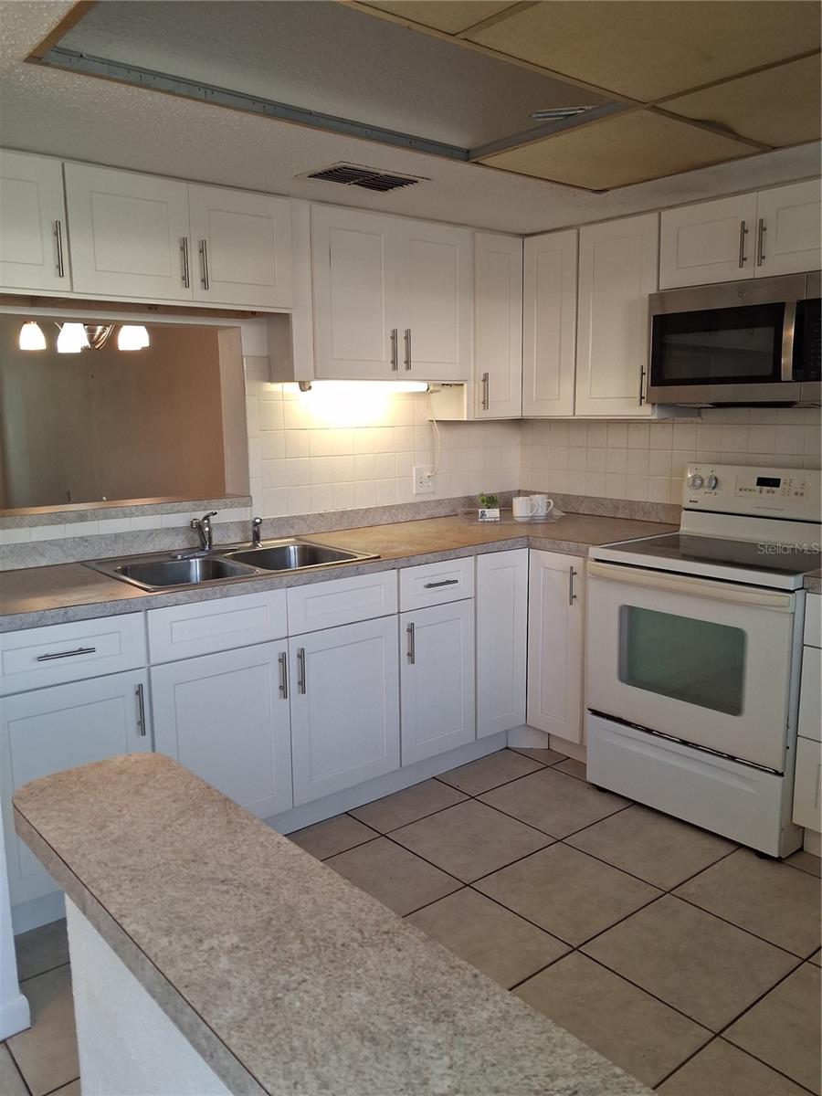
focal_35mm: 27
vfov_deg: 65.3
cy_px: 548
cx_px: 411
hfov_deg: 51.4
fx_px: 855
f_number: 1.8
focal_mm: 4
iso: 320
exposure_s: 1/120
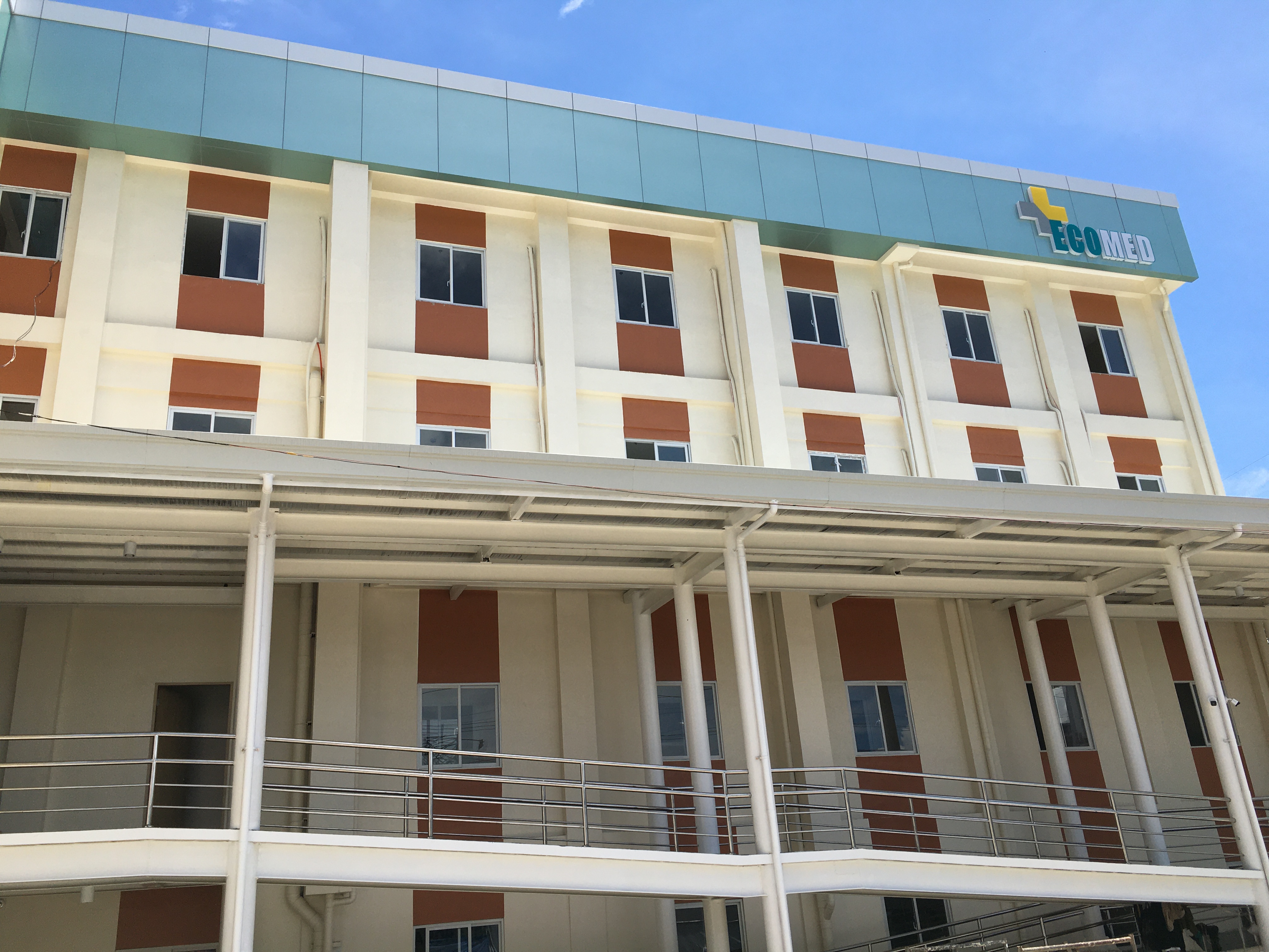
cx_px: 634
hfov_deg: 61.7
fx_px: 1063
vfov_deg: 48.2
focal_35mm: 29
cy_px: 476
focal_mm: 4.15
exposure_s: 1/1399
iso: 25
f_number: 2.2
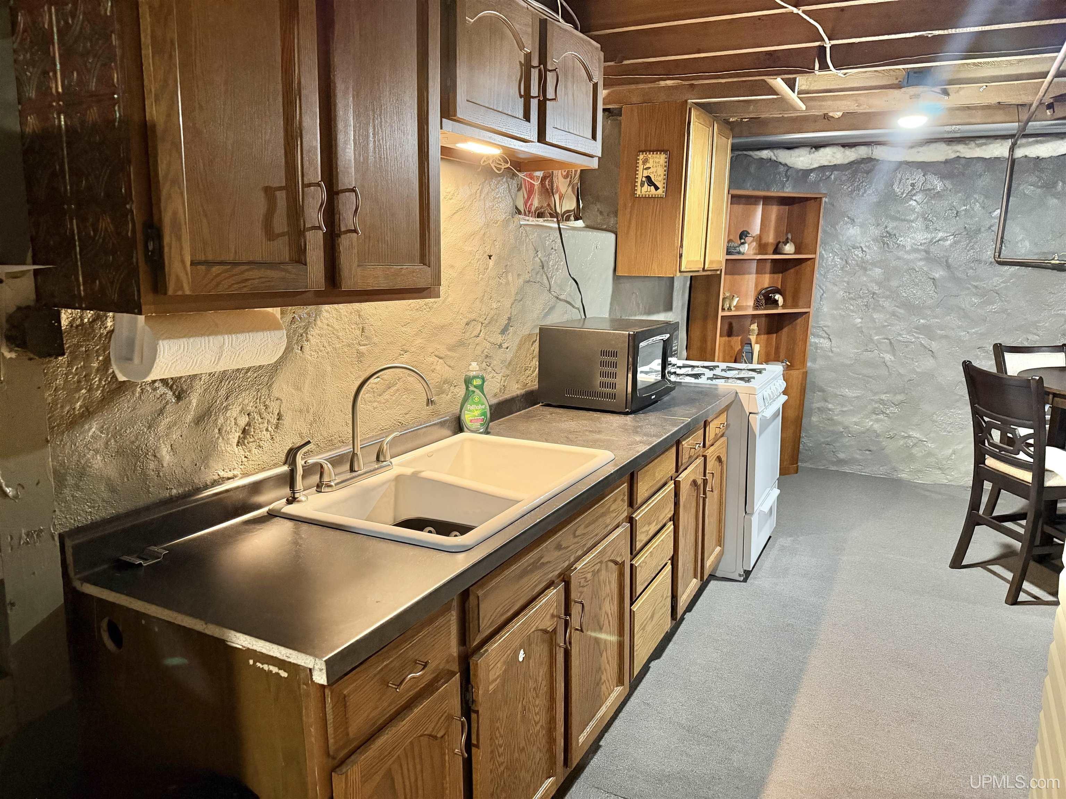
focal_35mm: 24
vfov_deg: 56.8
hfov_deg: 71.6
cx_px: 533
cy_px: 400
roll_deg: -0.7
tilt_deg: -10.9
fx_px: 739
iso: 800
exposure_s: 1/40
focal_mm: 6.76
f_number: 1.78
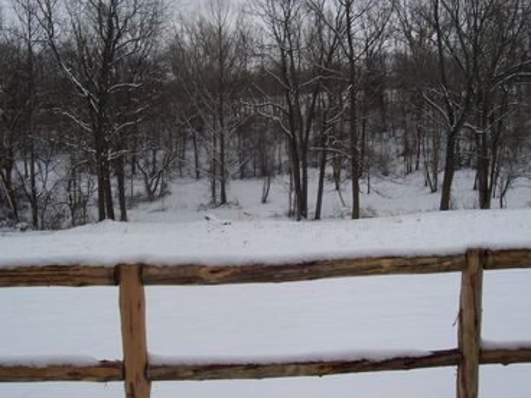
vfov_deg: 38.7
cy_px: 199
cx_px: 266
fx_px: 568
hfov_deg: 50.1
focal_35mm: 37
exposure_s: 1/500
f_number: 5.6
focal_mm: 5.6
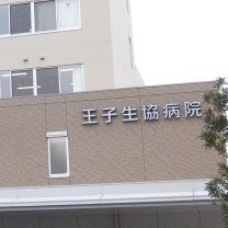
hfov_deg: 16.8
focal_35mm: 98
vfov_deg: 17.6
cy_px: 50
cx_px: -60
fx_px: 730
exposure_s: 1/160
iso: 100
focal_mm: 6.4
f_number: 3.1
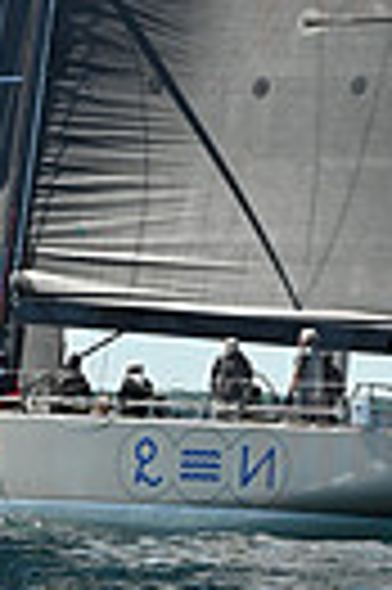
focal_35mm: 310
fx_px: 5076
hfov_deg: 4.4
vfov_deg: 6.6
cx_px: 11
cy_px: -239
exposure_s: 1/1000
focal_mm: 70
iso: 320
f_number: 8
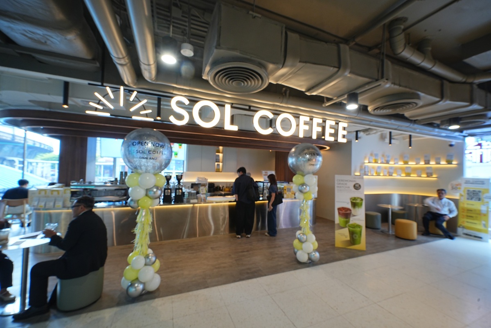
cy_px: 164
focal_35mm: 14
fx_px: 191
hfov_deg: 104.3
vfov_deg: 81.2
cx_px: 246
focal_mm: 14
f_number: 10
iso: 400
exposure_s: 1/13
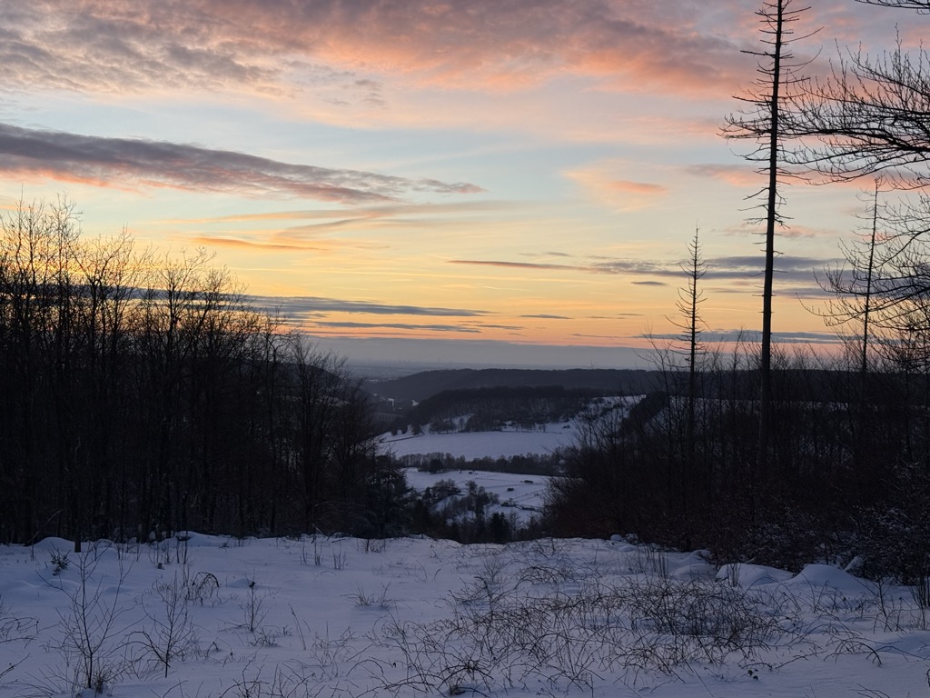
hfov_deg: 39.7
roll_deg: -1.2
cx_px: 465
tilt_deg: -1.0
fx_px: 1290
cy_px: 349
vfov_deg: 30.3
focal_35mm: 48
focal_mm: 6.76
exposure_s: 1/895
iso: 64
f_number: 1.78
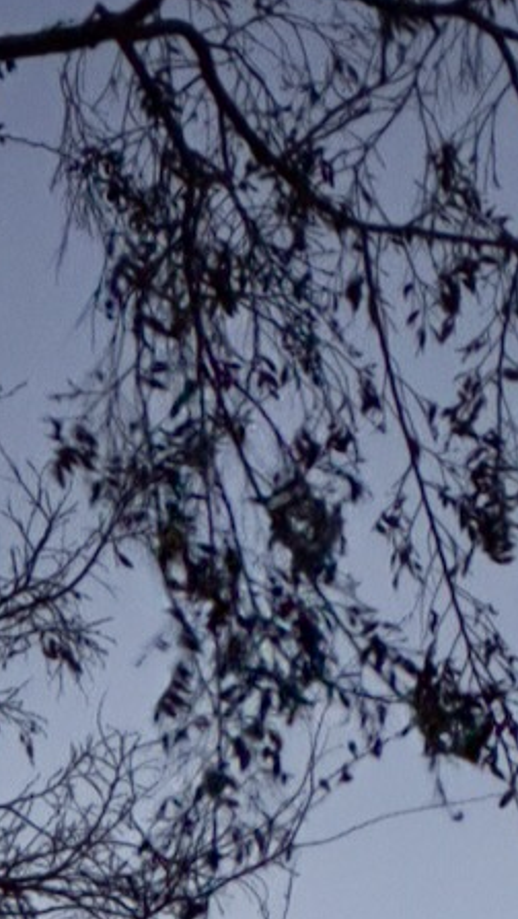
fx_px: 5850
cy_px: 763
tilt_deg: +14.5
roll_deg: +0.0
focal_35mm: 240
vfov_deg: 9.0
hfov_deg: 5.0
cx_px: -319
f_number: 2.8
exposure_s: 1/30
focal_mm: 9
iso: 1600
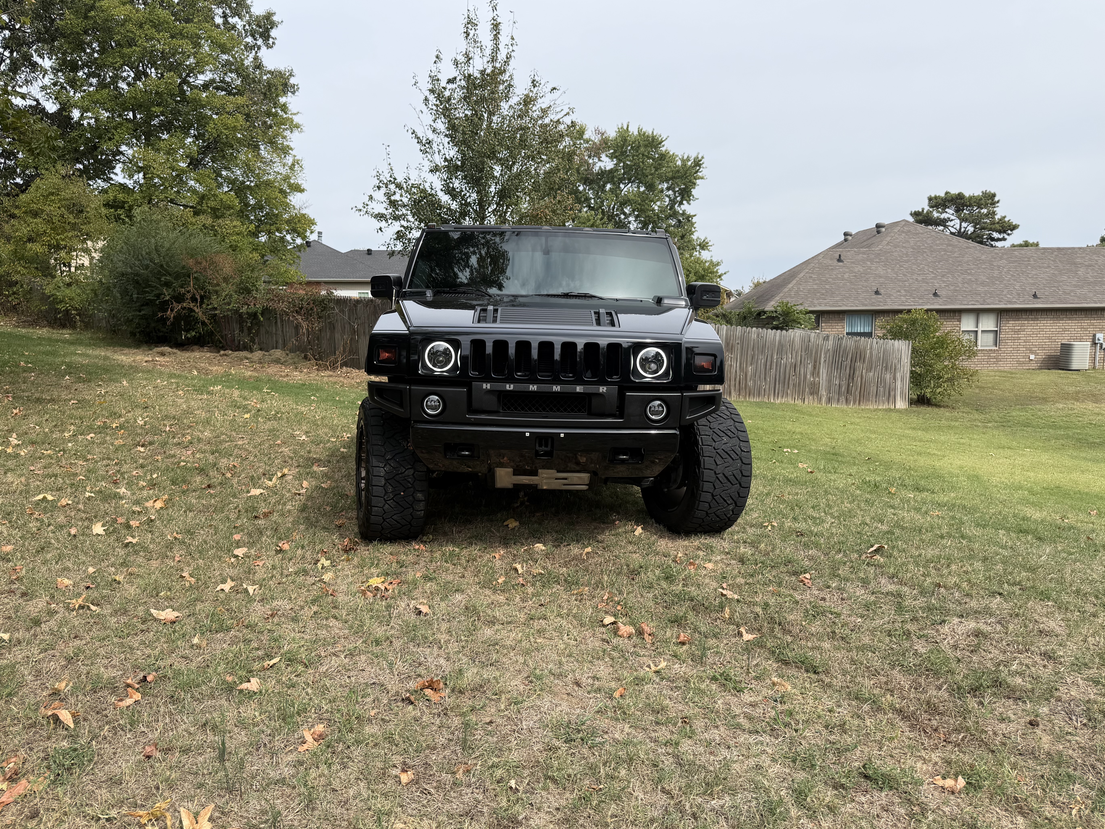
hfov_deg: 69.4
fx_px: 798
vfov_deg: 54.9
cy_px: 407
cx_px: 531
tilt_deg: -3.8
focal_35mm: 25
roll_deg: +1.0
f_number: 1.78
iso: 80
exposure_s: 1/2907
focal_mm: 6.76
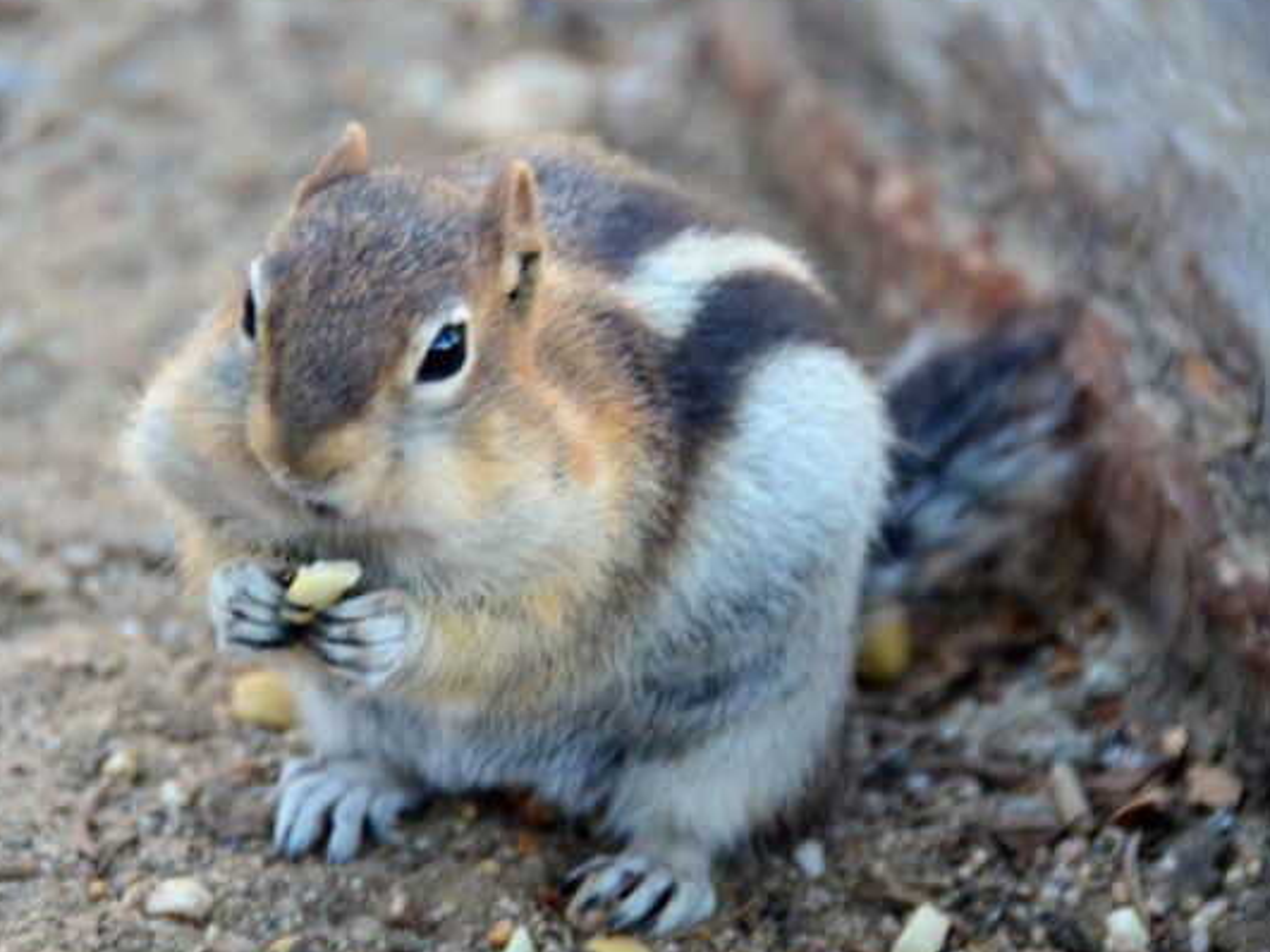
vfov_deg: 5.0
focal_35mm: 295
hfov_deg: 6.7
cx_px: 519
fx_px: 10821
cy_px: 489
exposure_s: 1/60
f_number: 5.6
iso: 200
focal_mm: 170
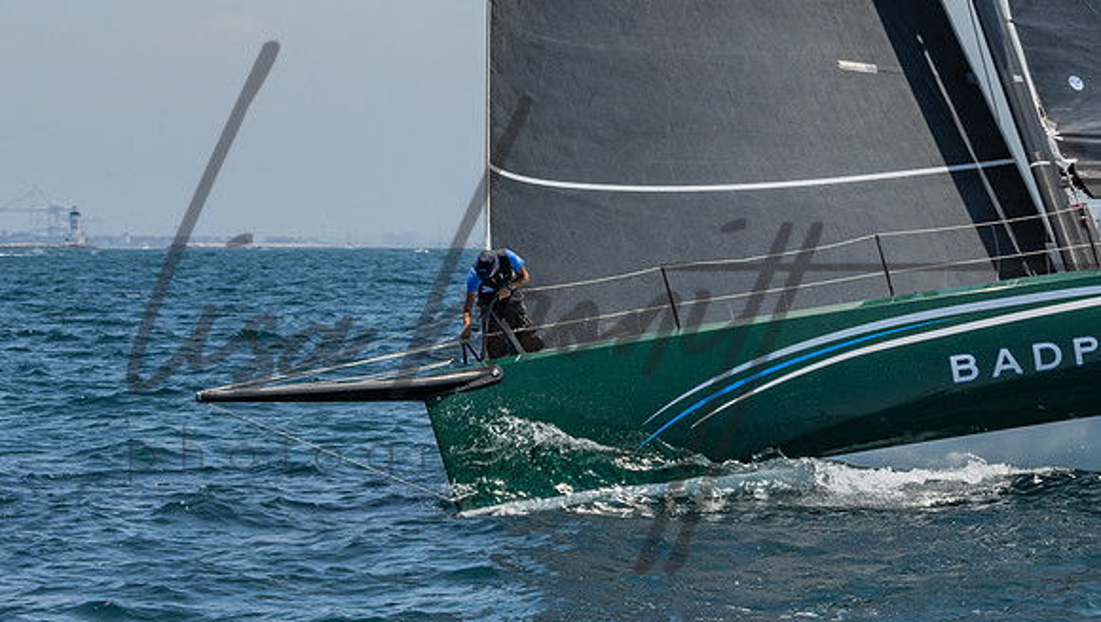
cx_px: 818
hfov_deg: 7.9
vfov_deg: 4.5
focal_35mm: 272
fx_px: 7958
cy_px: 123
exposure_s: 1/640
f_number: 8
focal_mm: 120
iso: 320
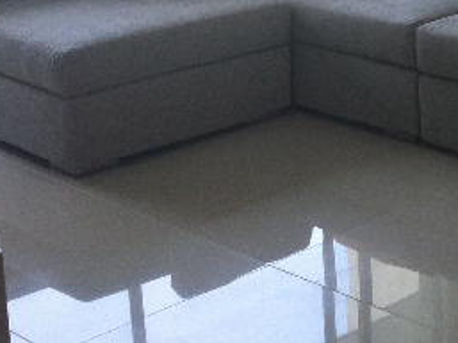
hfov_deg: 16.8
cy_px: -81
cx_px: 633
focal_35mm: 109
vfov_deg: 13.2
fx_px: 1440
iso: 80
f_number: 2.8
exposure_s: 1/120
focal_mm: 3.85
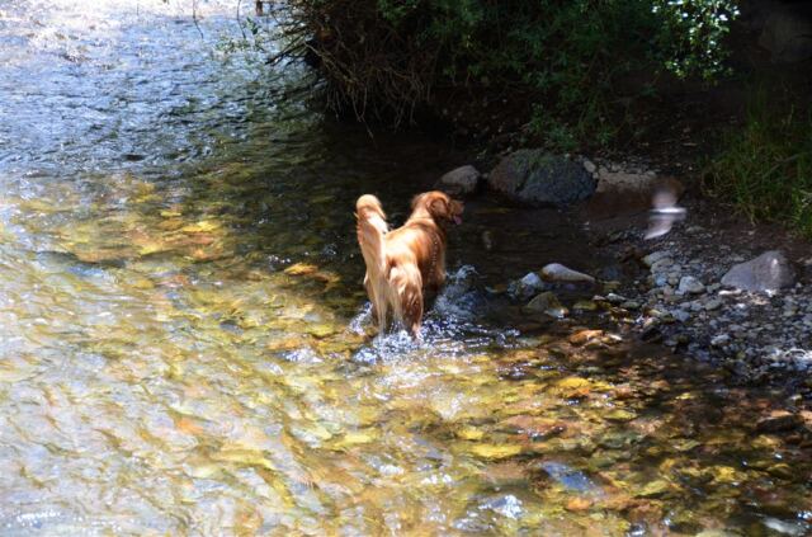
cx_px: 406
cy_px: 268
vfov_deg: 10.1
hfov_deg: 15.2
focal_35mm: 135
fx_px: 3037
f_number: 5.3
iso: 100
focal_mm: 90
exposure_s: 1/100
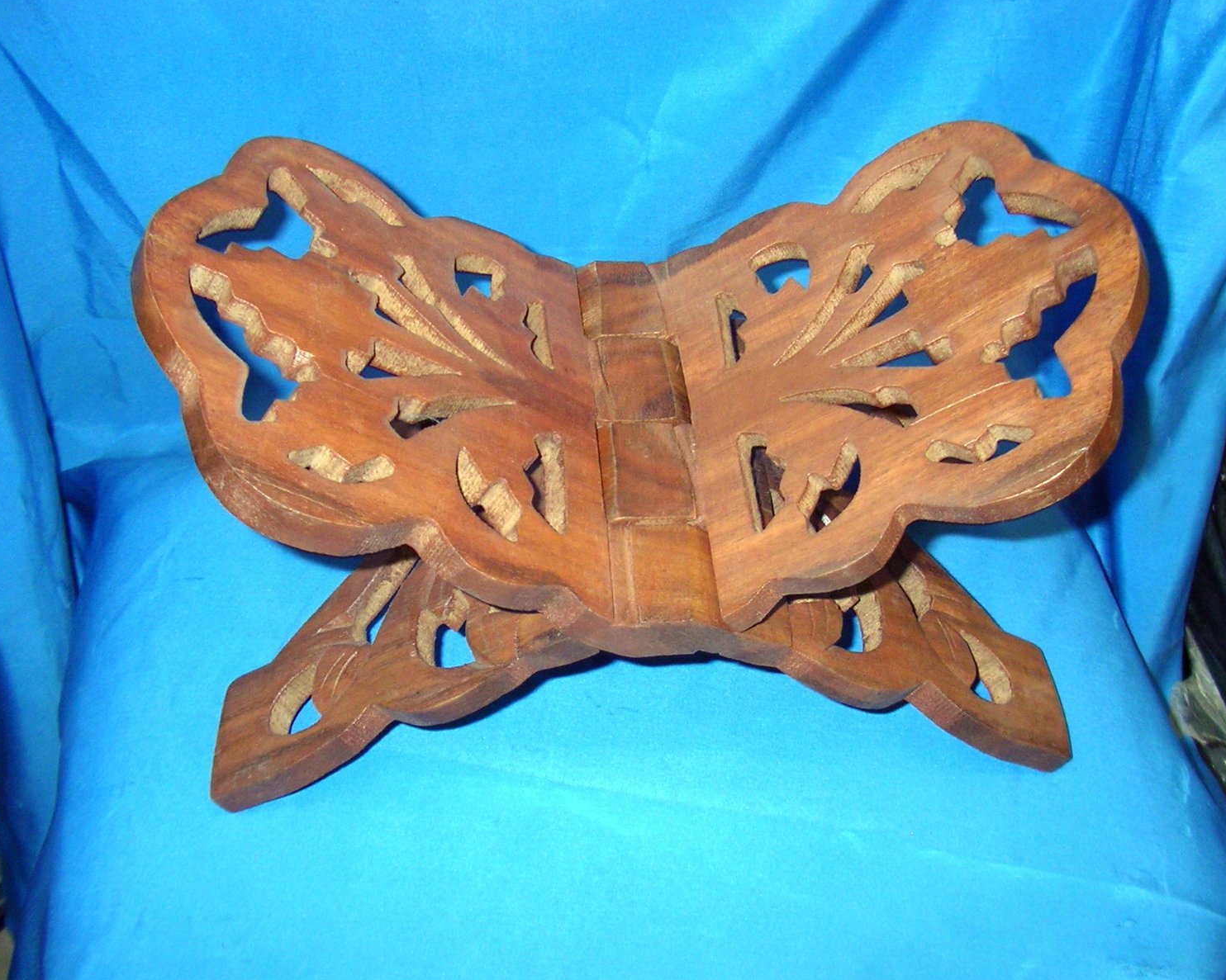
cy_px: 493
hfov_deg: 45.8
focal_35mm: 40
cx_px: 651
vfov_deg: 37.3
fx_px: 1451
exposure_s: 1/32
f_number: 2.9
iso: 100
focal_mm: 6
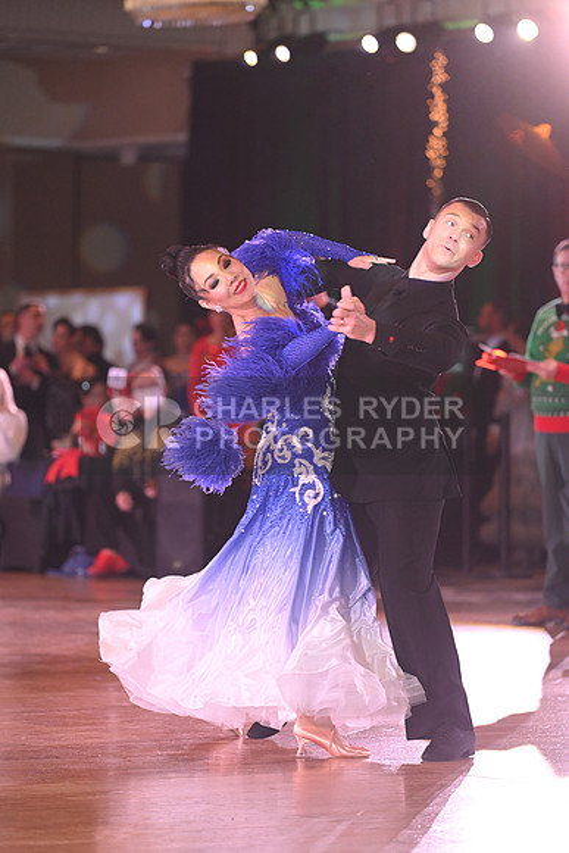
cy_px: 426
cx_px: 284
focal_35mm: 180
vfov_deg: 11.4
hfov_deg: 7.6
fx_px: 4265
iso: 2000
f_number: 4.5
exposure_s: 1/200
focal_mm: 180
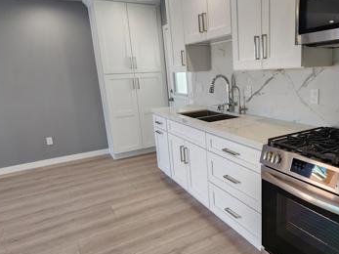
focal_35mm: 24
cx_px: 223
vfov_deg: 56.7
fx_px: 235
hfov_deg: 69.8
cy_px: 136
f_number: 2.2
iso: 64
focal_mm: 2.2
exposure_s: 1/60
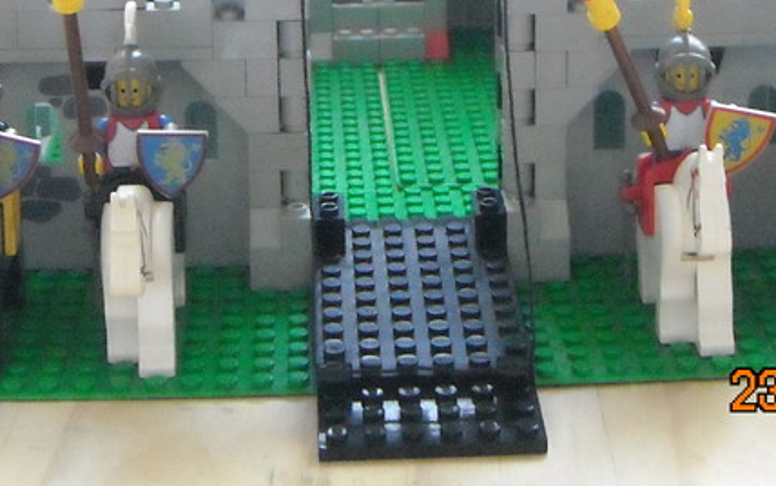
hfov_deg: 21.2
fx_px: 2074
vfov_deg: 13.0
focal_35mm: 98
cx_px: 417
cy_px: -93
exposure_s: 1/38
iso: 800
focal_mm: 7.1
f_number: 3.1
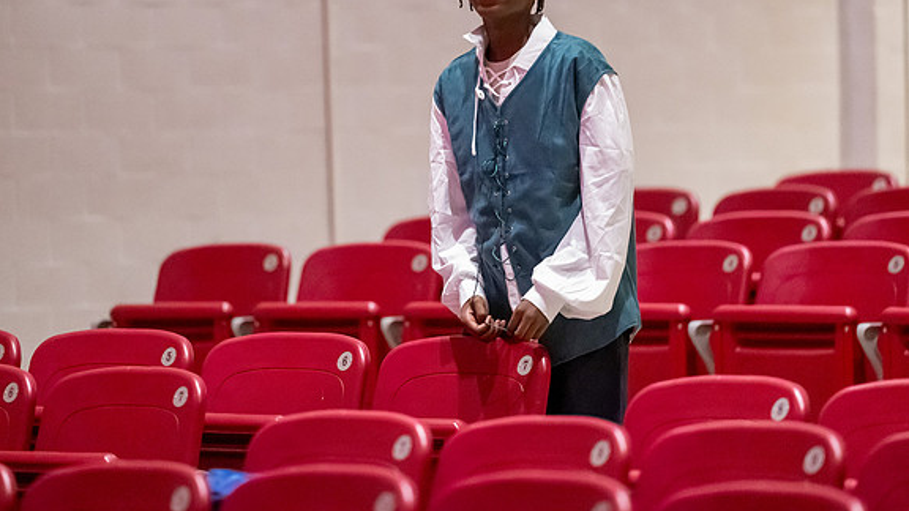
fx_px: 6363
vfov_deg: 4.6
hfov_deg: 8.2
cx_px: 439
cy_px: 176
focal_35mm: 264
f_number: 2.8
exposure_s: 1/250
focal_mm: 200
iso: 25600
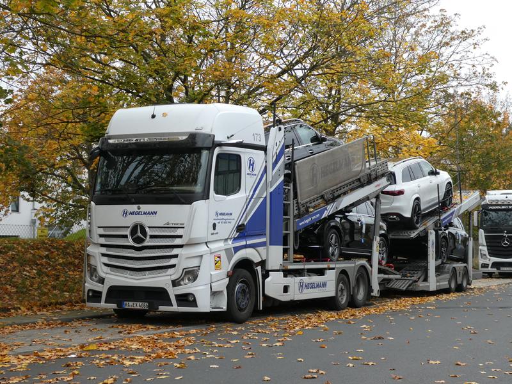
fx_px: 902
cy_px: 192
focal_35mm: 61
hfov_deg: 31.7
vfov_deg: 24.0
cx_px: 256
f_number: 4.3
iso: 80
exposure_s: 1/80
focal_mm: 10.9
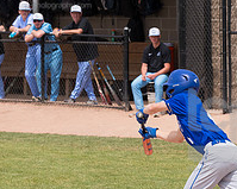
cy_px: 131
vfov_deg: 4.6
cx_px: 224
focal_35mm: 336
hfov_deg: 5.7
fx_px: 2356
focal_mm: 82
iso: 320
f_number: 5.6
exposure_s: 1/1600
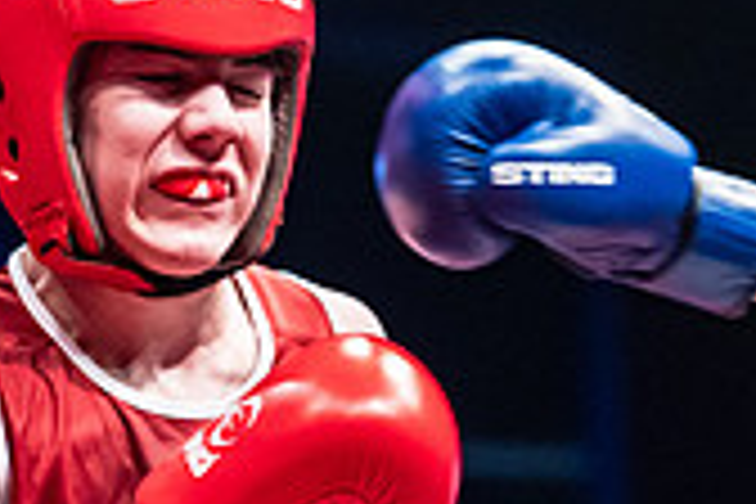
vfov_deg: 5.0
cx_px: 1118
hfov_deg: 7.4
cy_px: 511
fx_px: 5712
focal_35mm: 272
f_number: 2.5
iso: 3200
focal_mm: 65
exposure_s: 1/1000
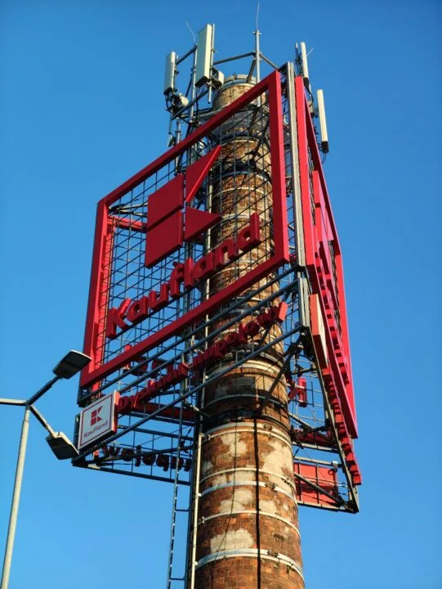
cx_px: 221
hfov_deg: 20.7
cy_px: 294
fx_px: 1207
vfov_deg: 27.4
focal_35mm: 71
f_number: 2.6
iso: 50
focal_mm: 13.3
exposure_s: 1/138
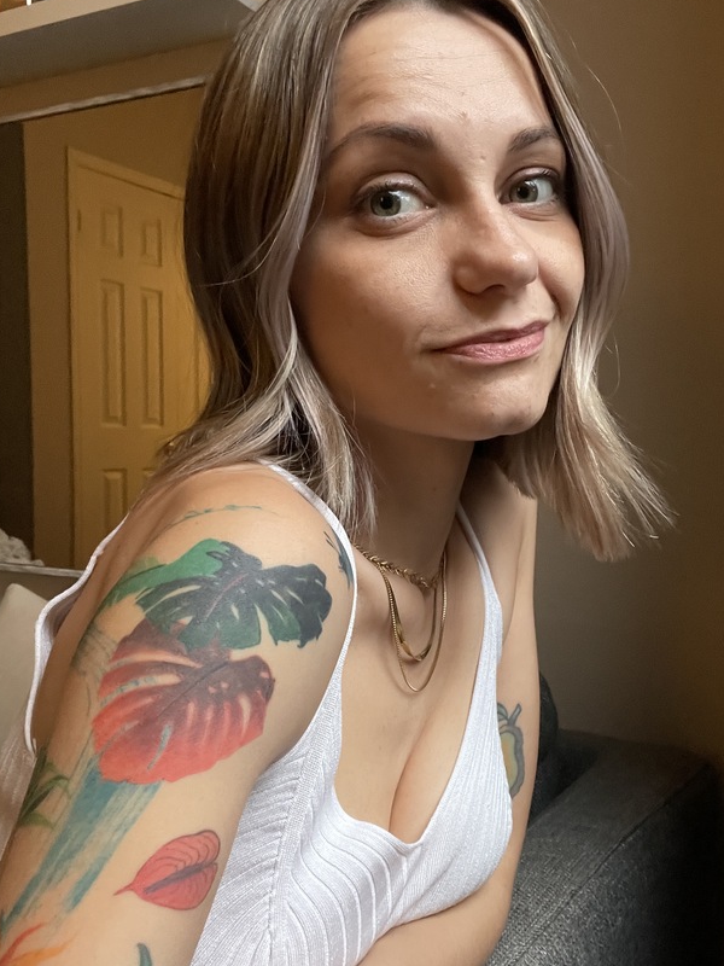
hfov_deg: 40.7
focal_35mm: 35
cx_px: 395
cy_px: 545
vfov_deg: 52.5
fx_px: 976
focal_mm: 2.71
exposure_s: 1/24
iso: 320
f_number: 2.2
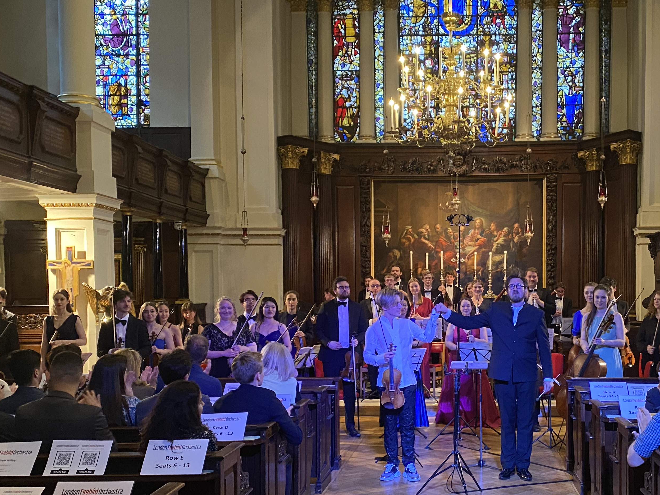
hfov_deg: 44.2
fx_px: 801
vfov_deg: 34.1
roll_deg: +0.3
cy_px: 319
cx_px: 438
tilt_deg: -1.2
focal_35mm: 42
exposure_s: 1/33
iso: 400
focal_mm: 4.25
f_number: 1.8
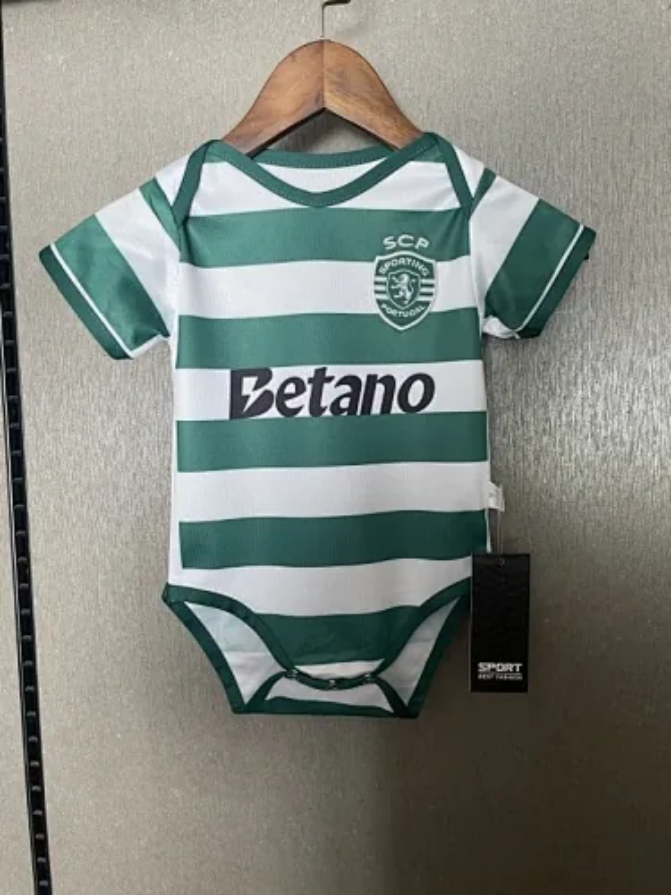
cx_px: 336
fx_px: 672
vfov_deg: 67.3
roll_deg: +1.5
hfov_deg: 53.1
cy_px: 448
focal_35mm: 26
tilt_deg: -4.4
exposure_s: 1/62
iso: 125
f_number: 1.6
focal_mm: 4.2
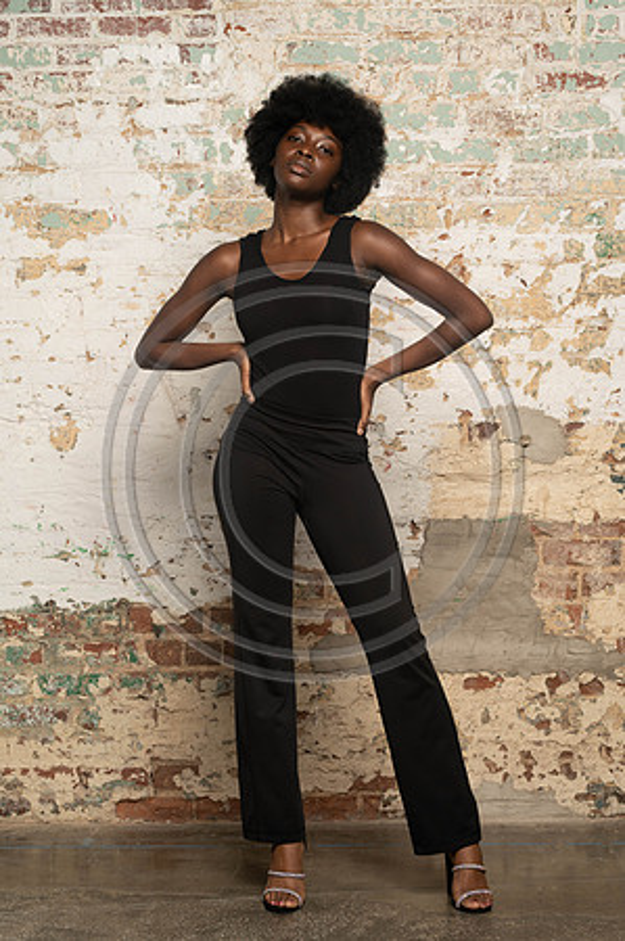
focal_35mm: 85
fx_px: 2218
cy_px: 470
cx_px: 312
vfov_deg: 23.9
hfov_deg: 16.0
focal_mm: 85
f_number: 6.3
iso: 200
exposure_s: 1/160
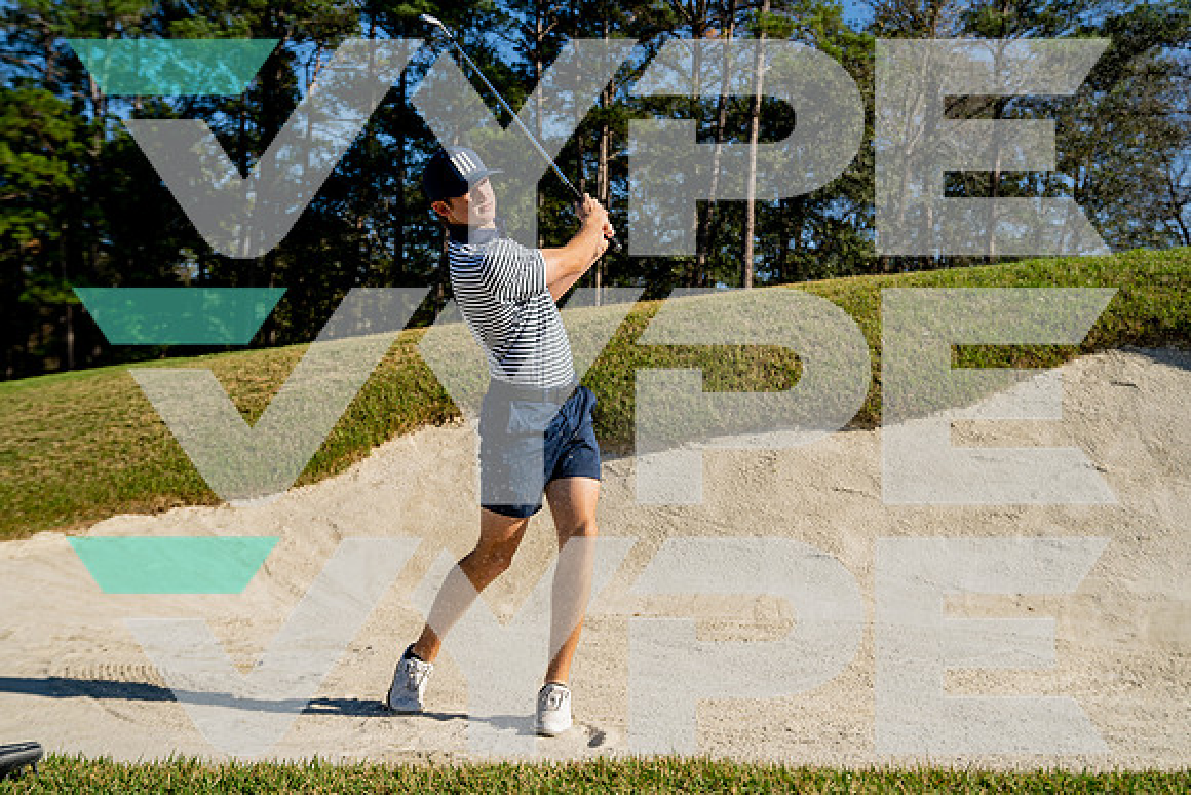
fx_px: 1390
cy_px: 398
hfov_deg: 46.4
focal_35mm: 42
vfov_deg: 31.9
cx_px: 596
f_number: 4
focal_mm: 42
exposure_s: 1/1000
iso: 100
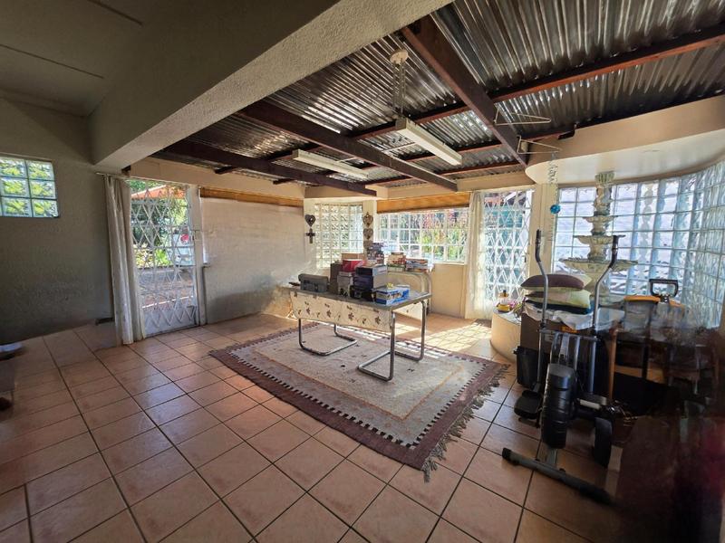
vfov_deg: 89.9
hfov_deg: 106.2
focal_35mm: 13
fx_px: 272
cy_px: 272
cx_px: 362
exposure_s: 1/101
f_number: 1.9
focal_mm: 2.2
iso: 50
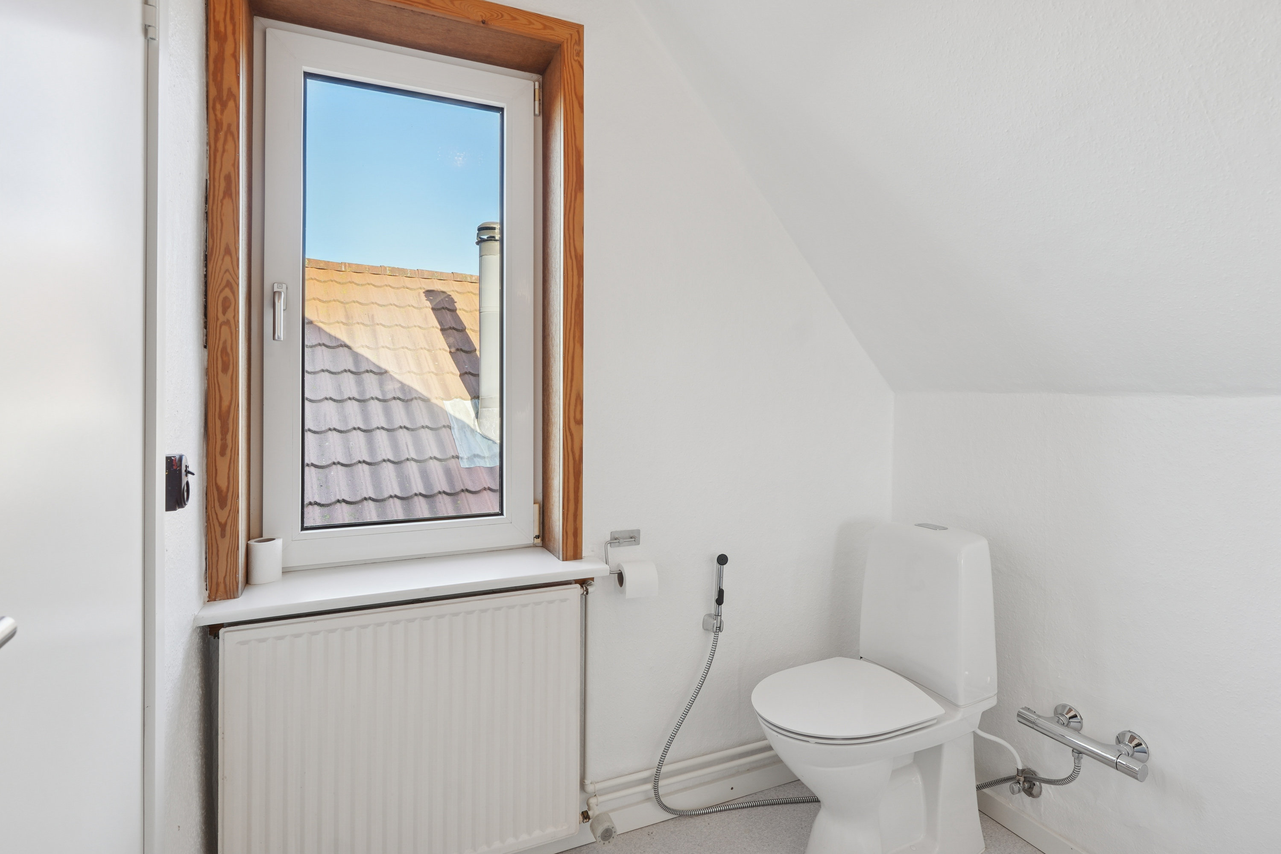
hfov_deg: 90.0
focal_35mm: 18
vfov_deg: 67.4
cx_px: 640
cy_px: 427
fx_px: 640
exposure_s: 1/15
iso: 100
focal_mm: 12
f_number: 8
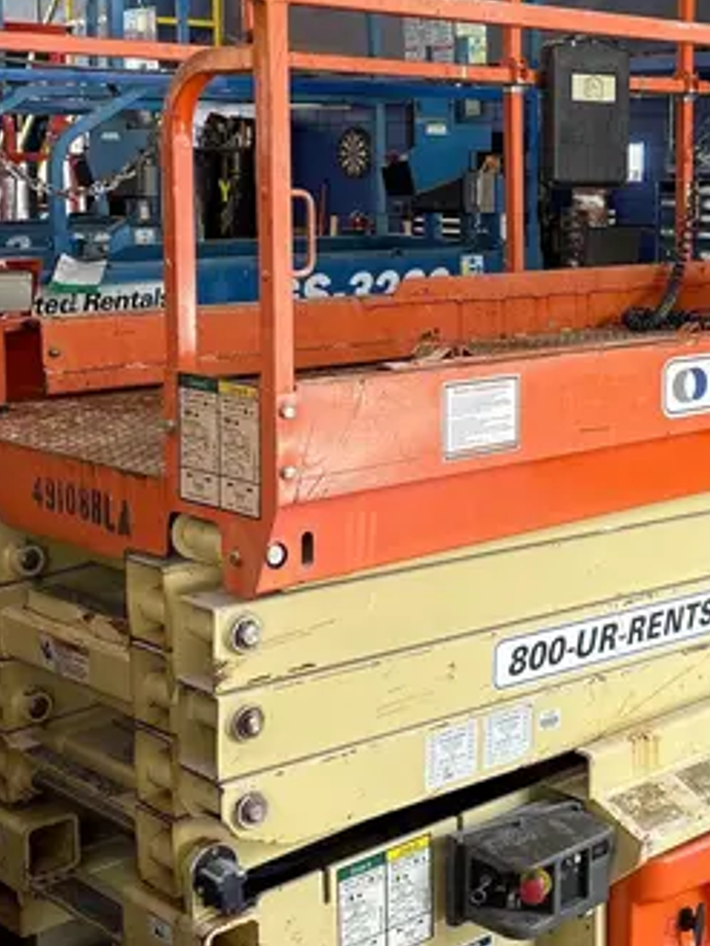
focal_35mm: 58
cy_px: 369
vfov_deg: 33.1
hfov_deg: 24.8
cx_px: 569
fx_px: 1585
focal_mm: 5.96
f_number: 1.6
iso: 125
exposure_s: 1/122
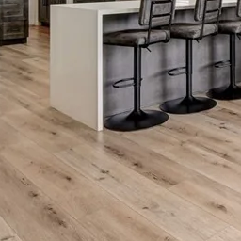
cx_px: 307
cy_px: -23
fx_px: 402
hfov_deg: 28.1
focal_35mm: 51
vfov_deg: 30.1
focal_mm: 10
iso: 400
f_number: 9
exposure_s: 1/100
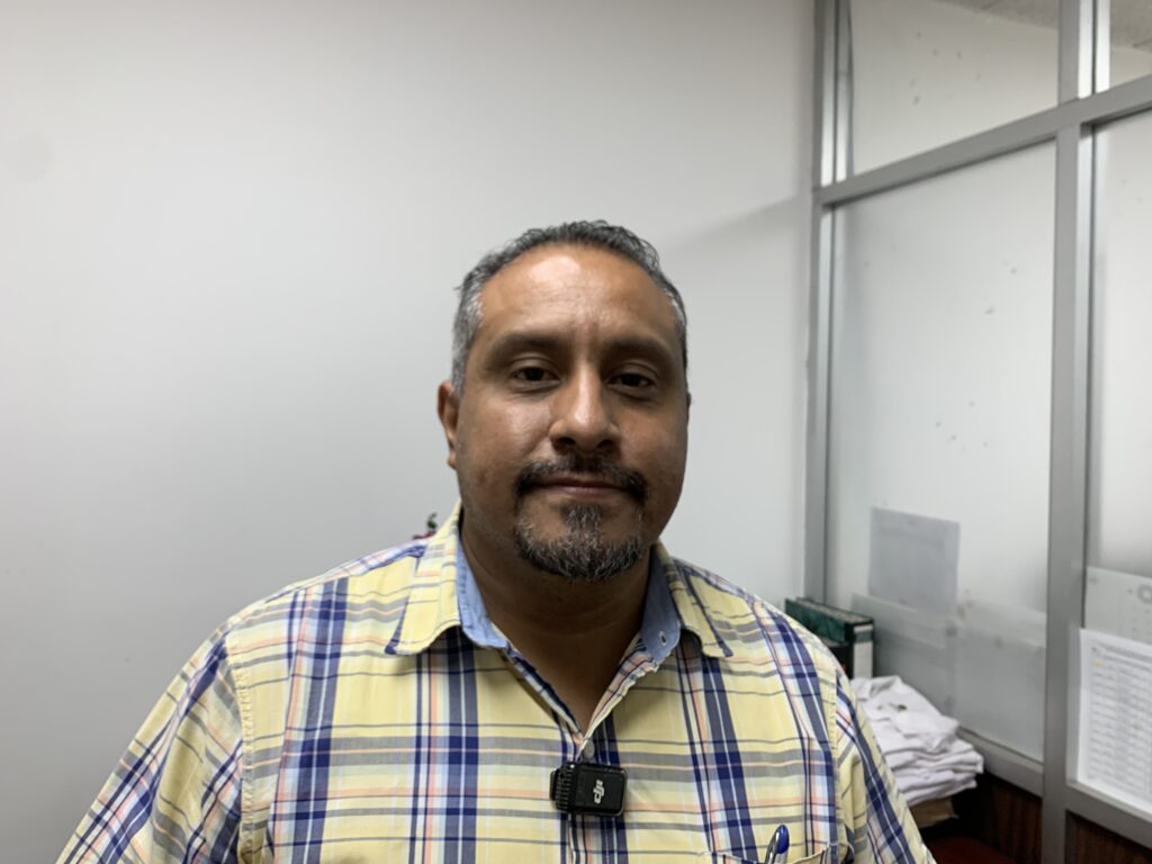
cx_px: 576
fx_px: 865
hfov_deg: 67.3
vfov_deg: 53.1
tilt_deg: -1.4
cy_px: 432
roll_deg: -2.3
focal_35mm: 26
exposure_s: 1/60
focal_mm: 4.25
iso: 80
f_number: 1.8
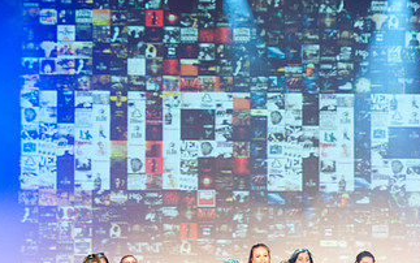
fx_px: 2198
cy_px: 225
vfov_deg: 6.8
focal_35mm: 192
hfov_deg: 10.9
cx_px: 255
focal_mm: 105
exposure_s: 1/200
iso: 3200
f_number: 2.8
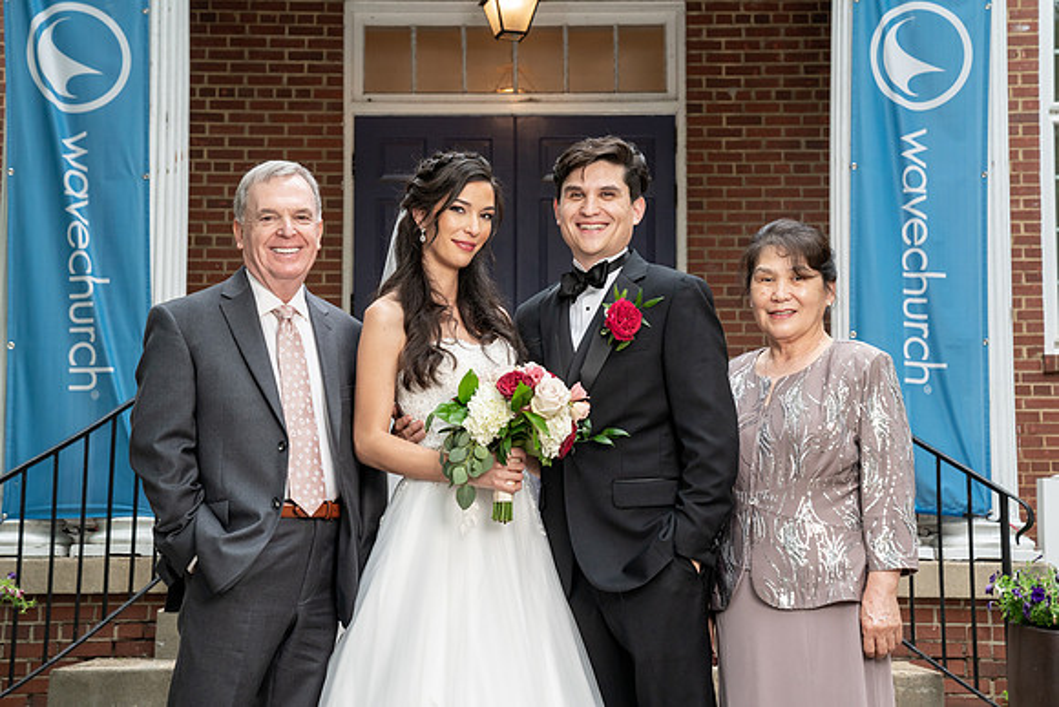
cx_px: 539
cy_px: 347
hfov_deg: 33.9
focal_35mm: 59
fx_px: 1737
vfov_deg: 23.0
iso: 1250
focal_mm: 58
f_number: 5.6
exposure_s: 1/250
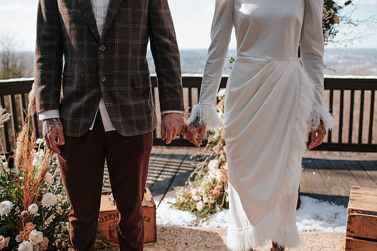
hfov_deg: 50.8
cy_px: 125
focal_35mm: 38
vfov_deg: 35.2
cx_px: 201
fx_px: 396
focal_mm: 35
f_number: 2.8
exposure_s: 1/640
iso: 125
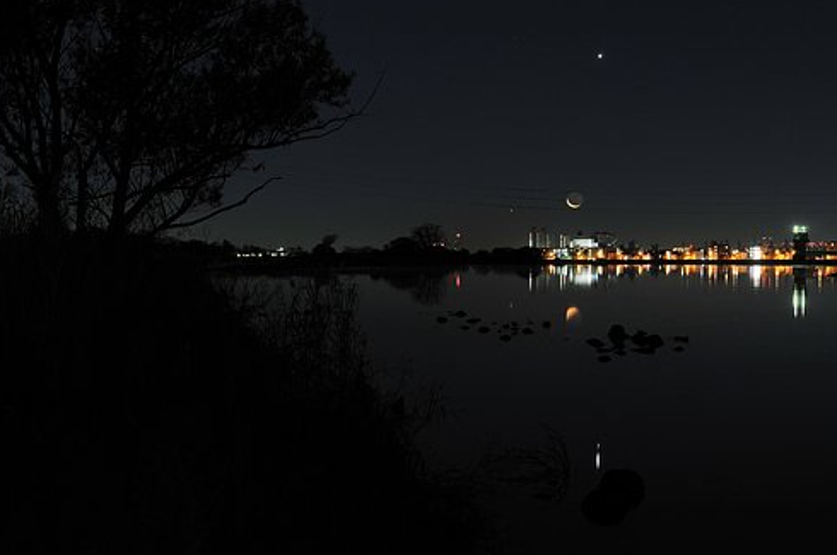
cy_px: 270
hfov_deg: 29.3
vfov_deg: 19.7
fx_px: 1602
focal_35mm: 69
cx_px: 415
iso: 400
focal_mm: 44
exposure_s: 10
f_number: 8
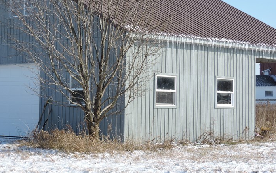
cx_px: 104
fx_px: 820
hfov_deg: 19.1
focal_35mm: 109
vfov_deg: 12.0
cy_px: 75
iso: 100
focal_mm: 12.5
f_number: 3.9
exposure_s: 1/800
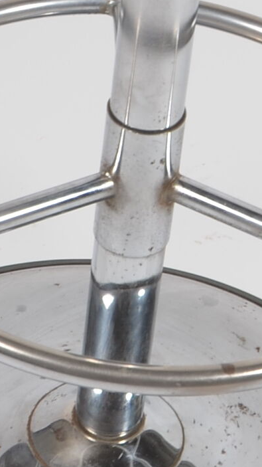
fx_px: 2447
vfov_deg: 10.8
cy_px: 39
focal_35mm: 198
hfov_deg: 6.1
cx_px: 158
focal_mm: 24
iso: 100
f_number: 11
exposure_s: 1/125
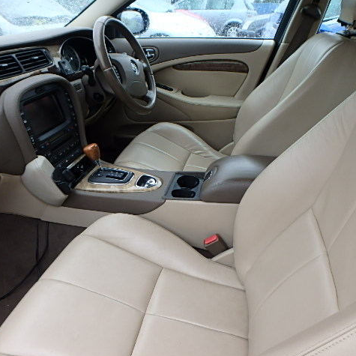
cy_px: 178
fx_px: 291
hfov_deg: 62.8
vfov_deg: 62.9
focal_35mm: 25
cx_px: 194
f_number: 3.5
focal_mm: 3.7
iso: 125
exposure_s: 1/80
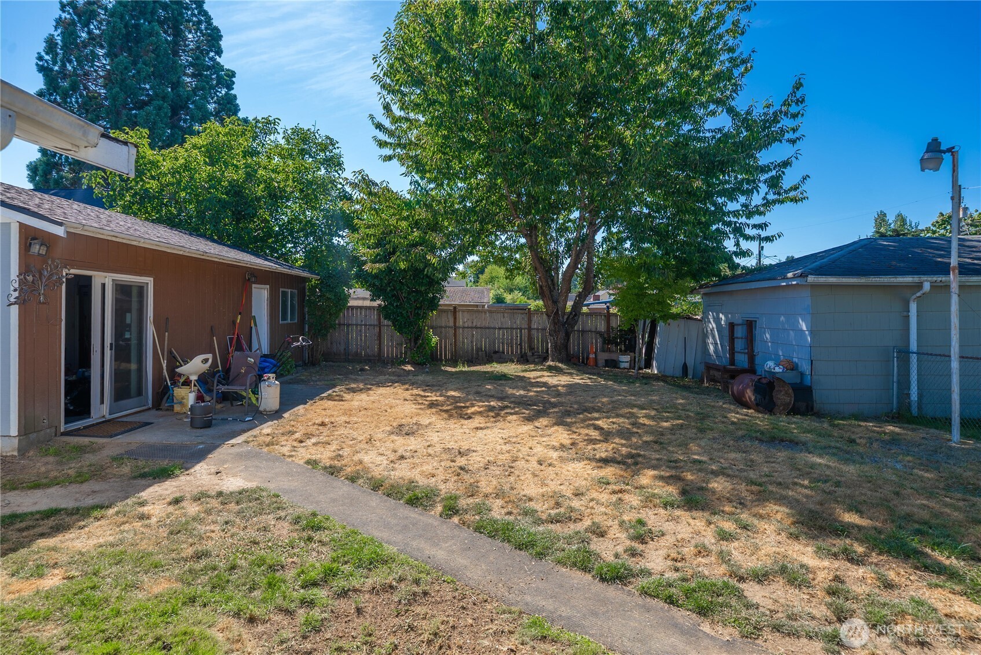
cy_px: 328
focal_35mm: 19
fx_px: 518
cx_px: 490
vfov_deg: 64.6
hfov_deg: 86.9
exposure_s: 1/100
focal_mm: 19
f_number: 7.1
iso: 80
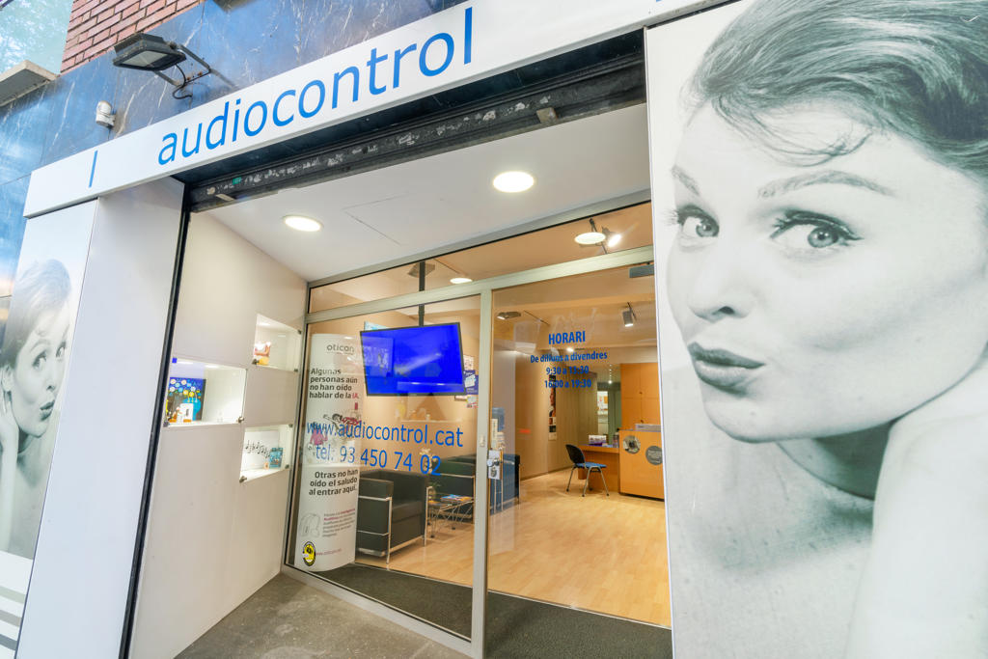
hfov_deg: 96.7
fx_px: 439
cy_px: 330
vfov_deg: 73.8
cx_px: 494
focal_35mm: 16
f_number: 16
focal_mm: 16
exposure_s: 1/4
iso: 200
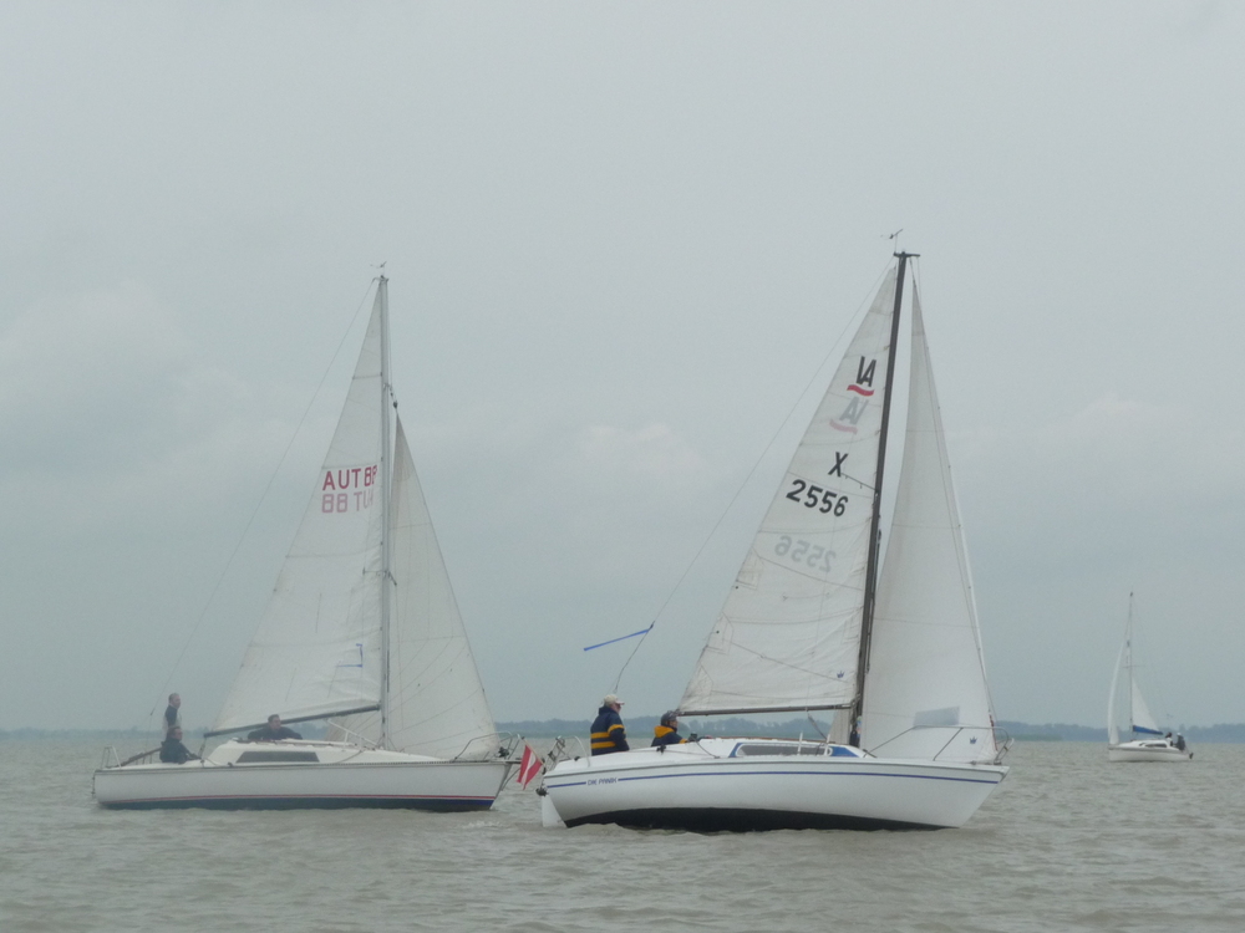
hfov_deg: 17.3
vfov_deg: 13.0
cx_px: 622
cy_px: 466
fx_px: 4100
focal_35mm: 114
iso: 160
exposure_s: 1/500
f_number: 4.7
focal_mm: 17.5
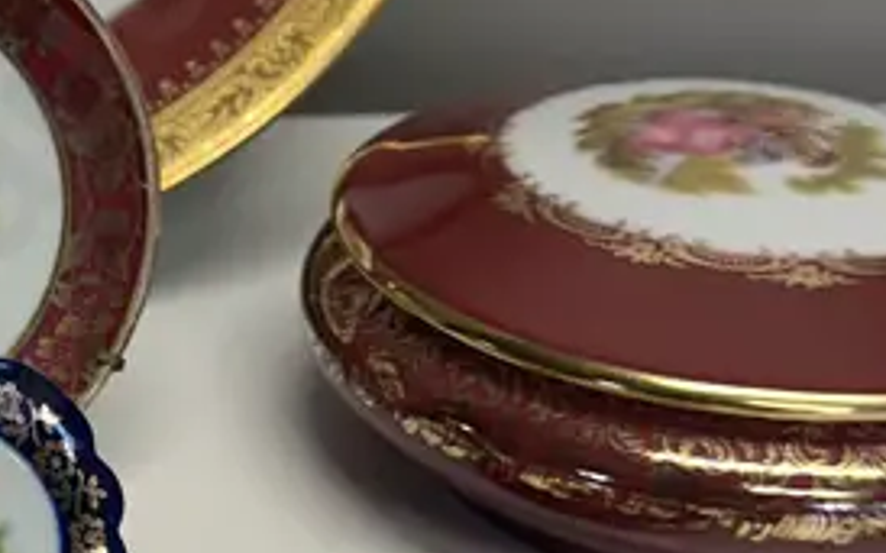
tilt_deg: -26.4
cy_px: 320
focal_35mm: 95
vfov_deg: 13.7
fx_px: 2293
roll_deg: +0.4
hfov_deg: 20.7
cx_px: -110
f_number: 1.78
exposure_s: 1/100
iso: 80
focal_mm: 6.86
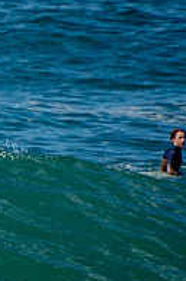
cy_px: 186
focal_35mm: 1807
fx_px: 14054
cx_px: -225
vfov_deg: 1.1
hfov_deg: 0.8
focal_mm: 400
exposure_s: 1/2000
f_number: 5.6
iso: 360
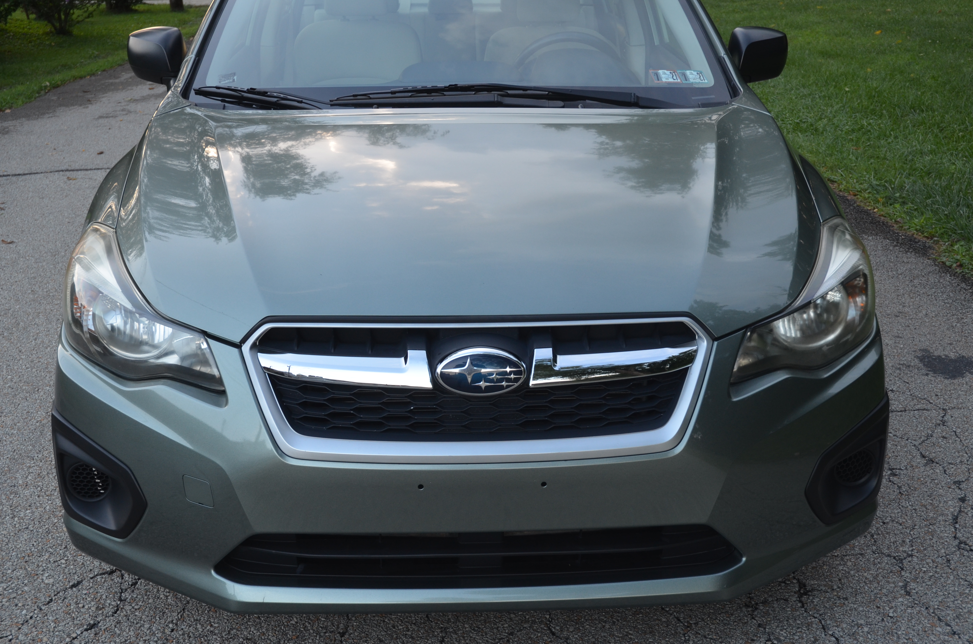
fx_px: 1173
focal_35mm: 44
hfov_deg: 45.0
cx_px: 486
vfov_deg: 30.7
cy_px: 322
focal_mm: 29
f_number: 5
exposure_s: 1/100
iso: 400
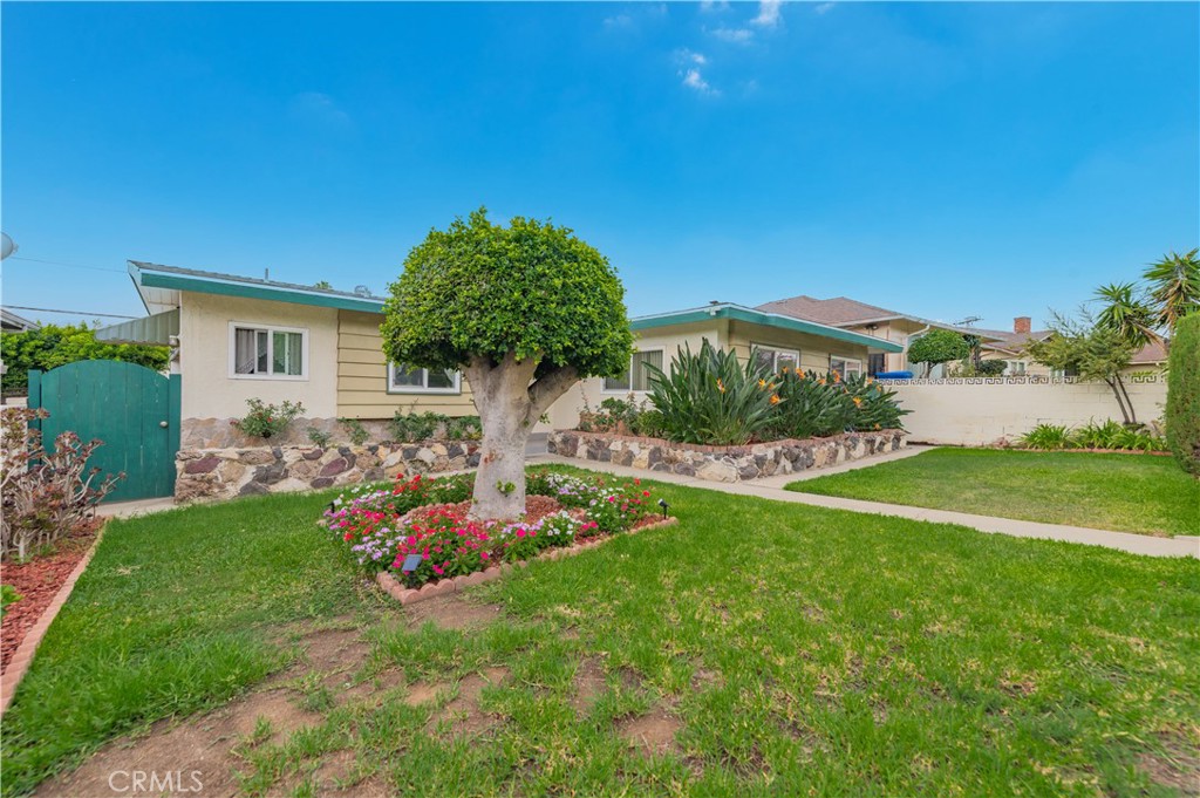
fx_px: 466
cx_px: 600
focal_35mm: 14
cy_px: 399
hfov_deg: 104.3
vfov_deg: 81.1
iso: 200
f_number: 5
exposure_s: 1/250
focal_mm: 14
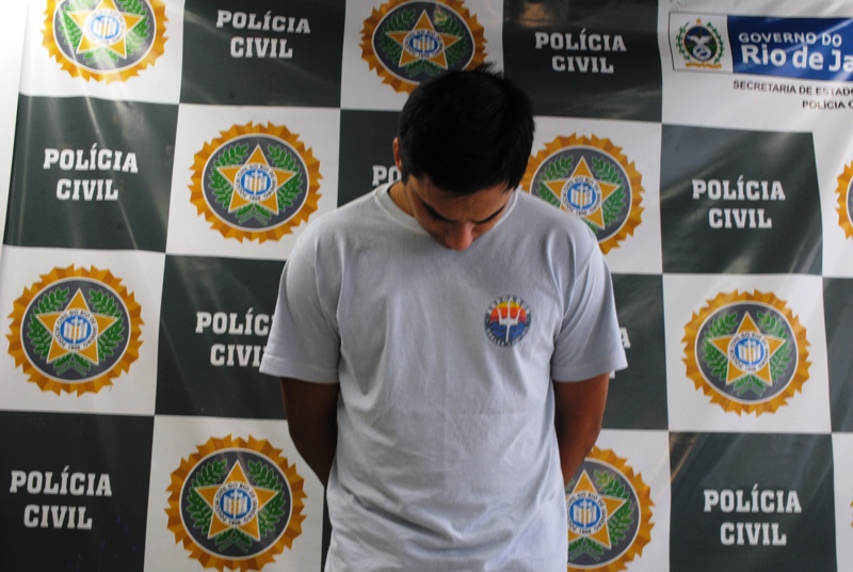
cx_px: 426
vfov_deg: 34.3
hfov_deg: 49.5
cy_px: 286
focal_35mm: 39
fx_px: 925
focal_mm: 26
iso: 250
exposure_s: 1/6
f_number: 10
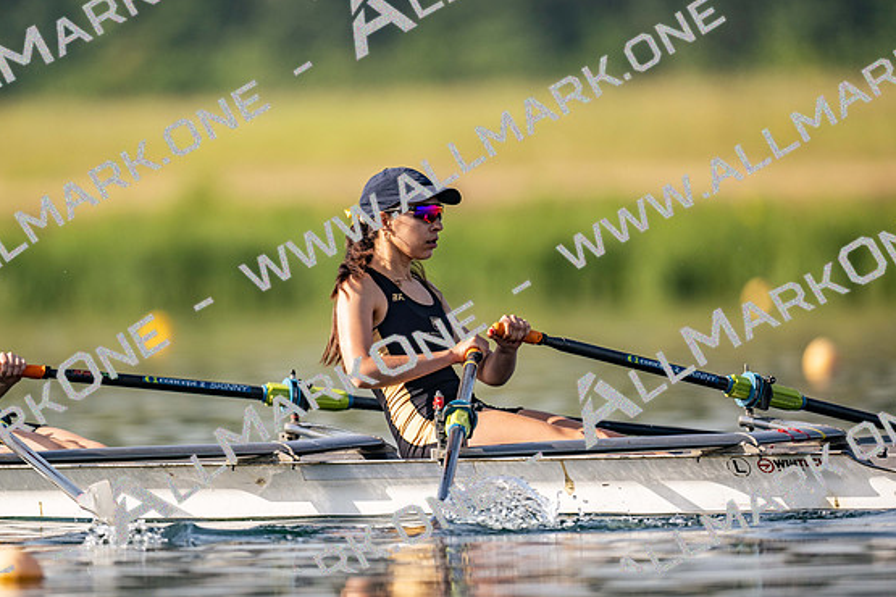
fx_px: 15604
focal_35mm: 627
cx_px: 439
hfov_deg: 3.3
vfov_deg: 2.2
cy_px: 296
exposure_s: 1/2500
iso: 200
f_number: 4
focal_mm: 600
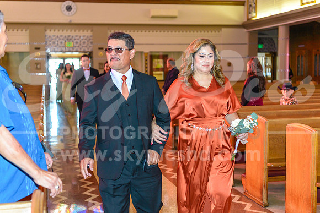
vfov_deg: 26.4
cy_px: 109
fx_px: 454
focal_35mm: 51
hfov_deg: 38.8
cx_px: 156
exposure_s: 1/125
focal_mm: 48
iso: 1000
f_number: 2.8
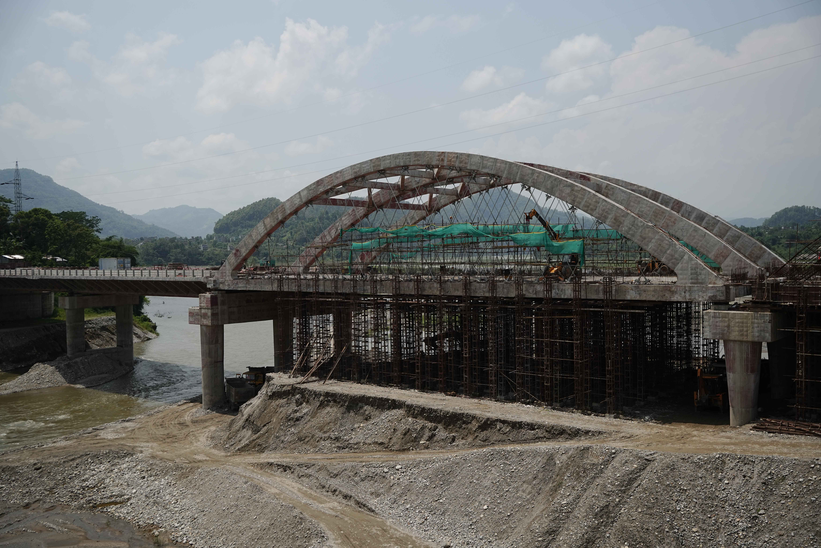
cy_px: 274
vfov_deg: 40.0
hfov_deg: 57.2
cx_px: 410
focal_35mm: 33
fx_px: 753
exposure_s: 1/4000
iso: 200
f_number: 3.5
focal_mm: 33
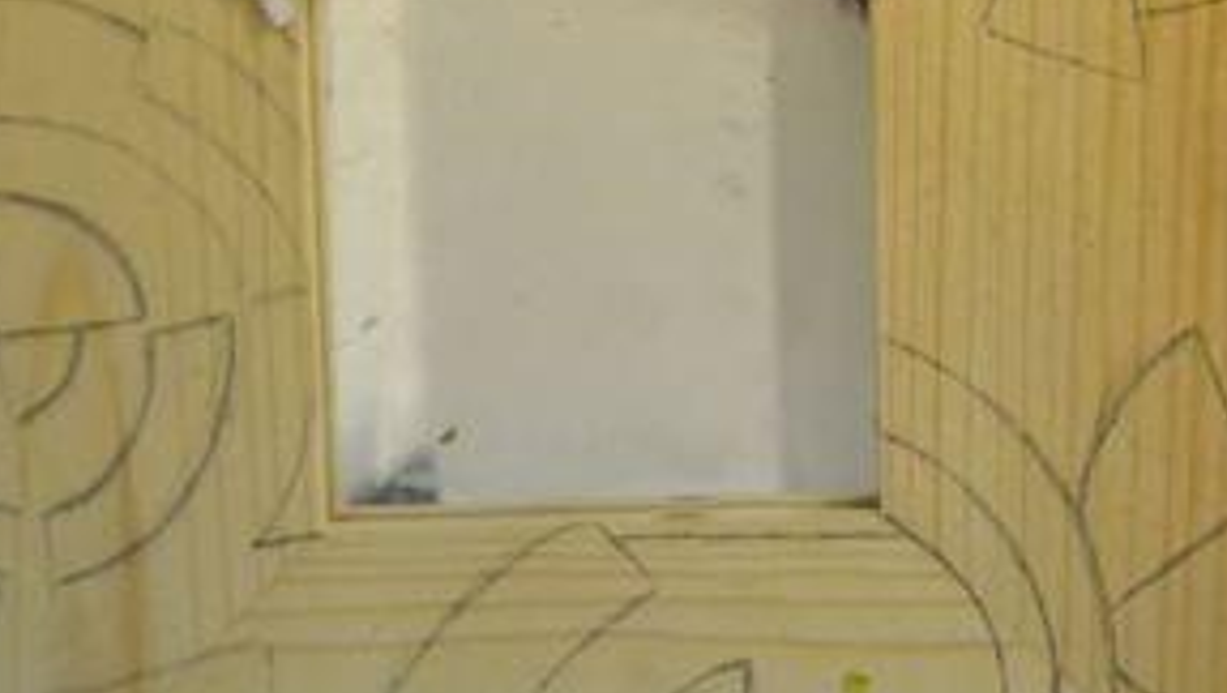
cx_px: 1129
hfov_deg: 31.6
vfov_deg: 18.6
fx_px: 2051
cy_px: -2
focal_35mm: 63
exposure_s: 1/200
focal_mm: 18
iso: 2200
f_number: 3.5
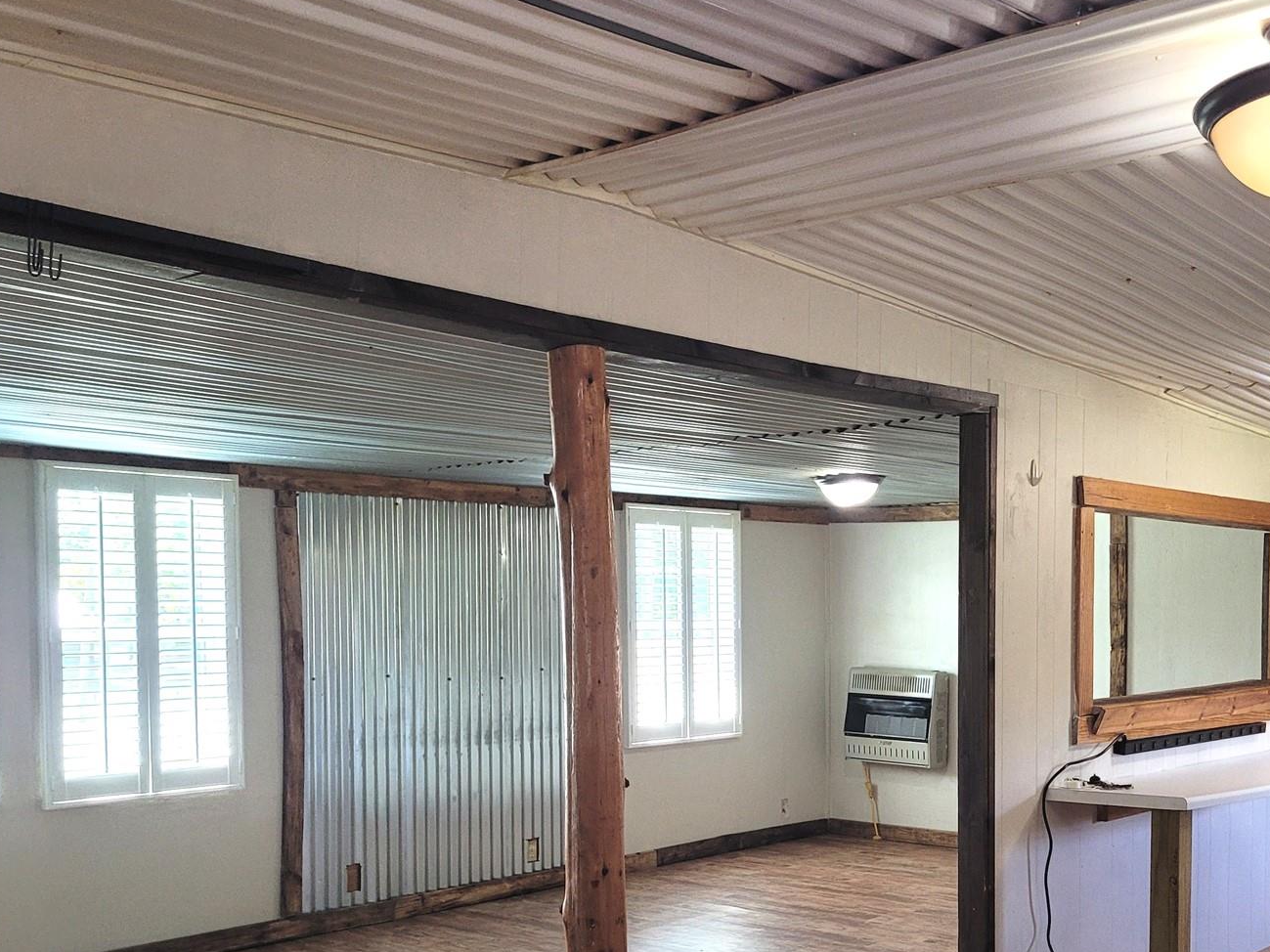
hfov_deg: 45.6
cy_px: 712
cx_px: 753
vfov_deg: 34.4
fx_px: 1504
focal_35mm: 41
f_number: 1.8
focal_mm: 5.4
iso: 250
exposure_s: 1/120
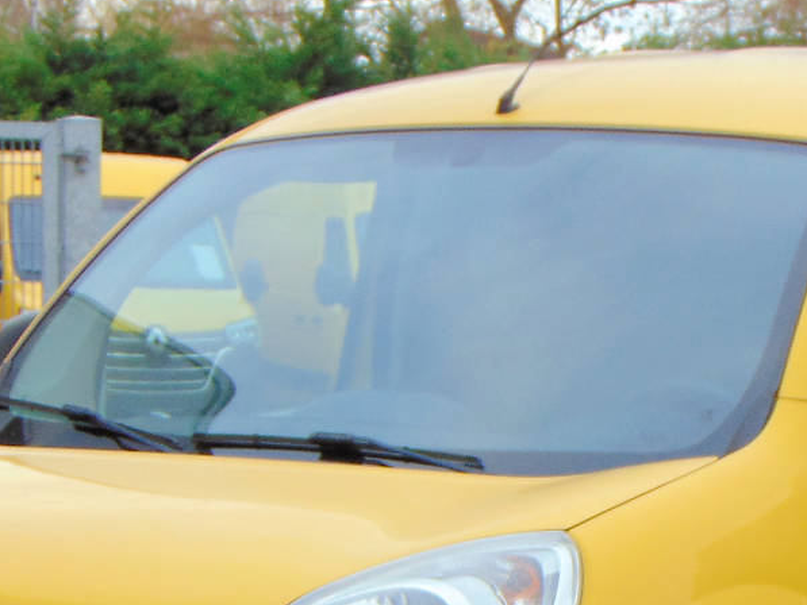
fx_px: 3125
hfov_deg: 14.7
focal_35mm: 134
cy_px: 671
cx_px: 550
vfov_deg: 10.9
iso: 80
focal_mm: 9
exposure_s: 1/50
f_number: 3.5
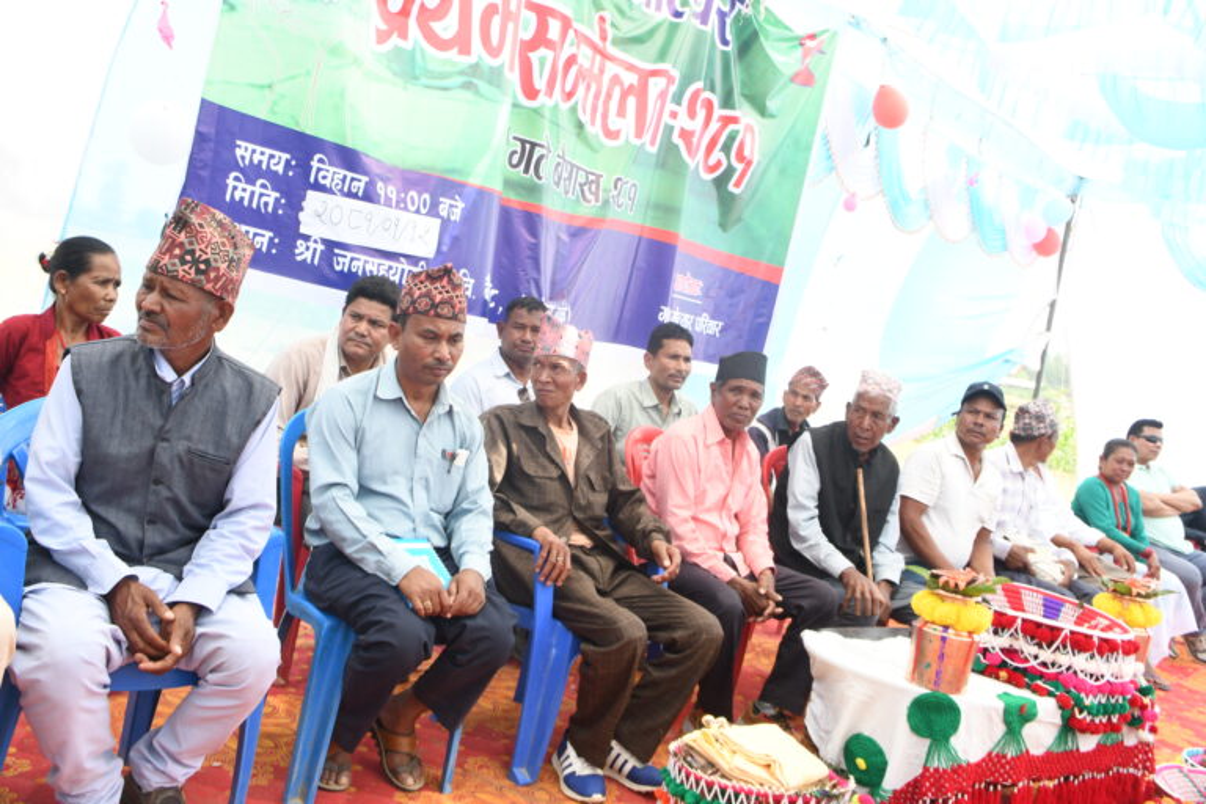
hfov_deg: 55.8
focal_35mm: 34
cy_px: 402
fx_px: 1139
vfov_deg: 38.9
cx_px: 603
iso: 400
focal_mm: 23
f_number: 5
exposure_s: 1/125
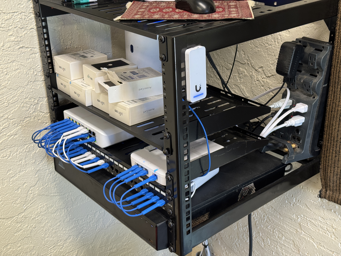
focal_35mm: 48
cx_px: 170
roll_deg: +1.7
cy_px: 128
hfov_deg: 39.7
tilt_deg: -23.9
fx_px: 473
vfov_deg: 30.3
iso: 125
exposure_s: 1/60
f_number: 1.78
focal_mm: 6.76
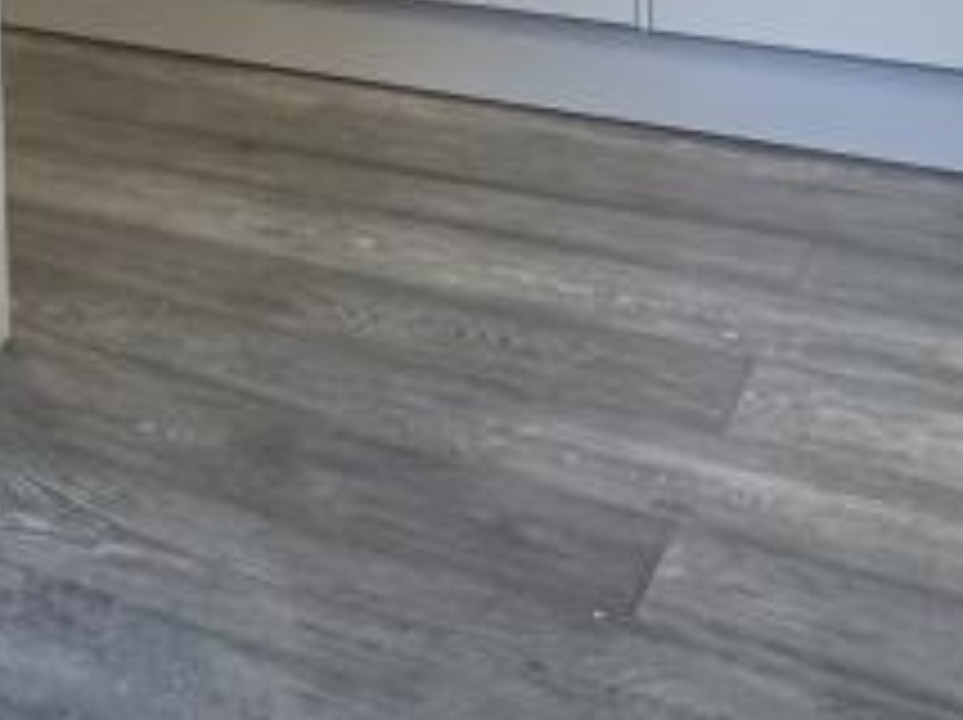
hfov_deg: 25.6
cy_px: -382
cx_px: -234
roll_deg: +1.9
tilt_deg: -1.6
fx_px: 1862
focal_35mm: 67
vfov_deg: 19.0
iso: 200
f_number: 2.2
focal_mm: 2.22
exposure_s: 1/50
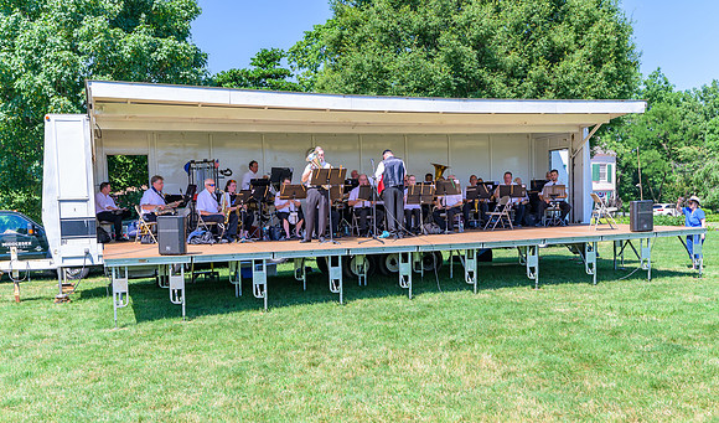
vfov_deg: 31.4
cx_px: 386
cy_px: 257
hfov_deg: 51.2
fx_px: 750
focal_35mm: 39
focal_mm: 35
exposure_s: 1/1600
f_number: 4
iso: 400
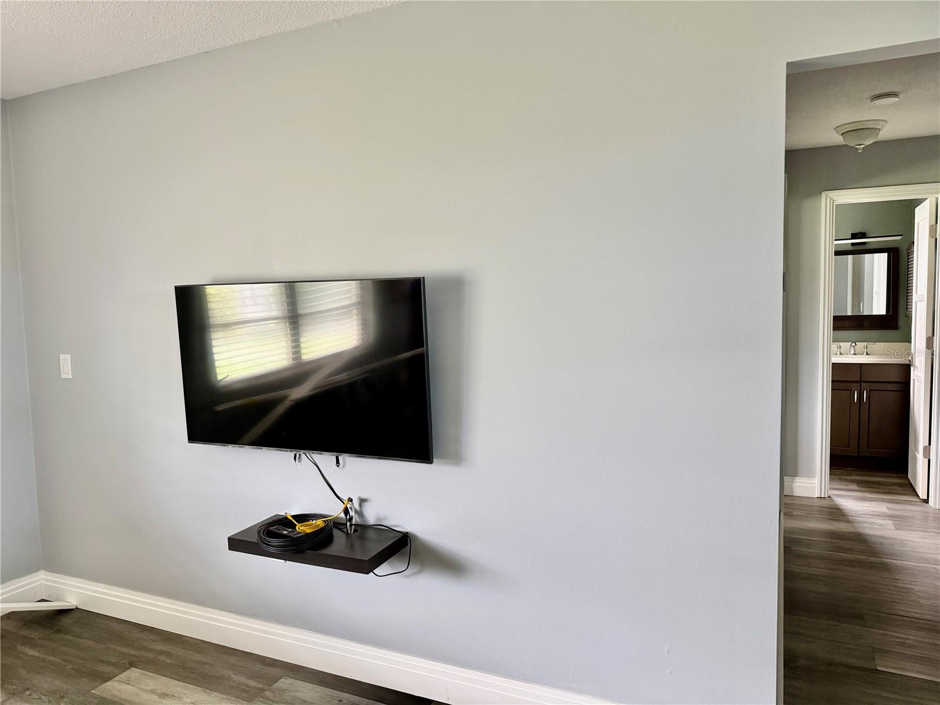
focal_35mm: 24
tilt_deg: -3.7
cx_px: 470
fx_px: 652
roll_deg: +0.8
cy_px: 352
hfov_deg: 71.6
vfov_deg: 56.8
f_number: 1.78
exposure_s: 1/60
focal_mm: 6.76
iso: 250
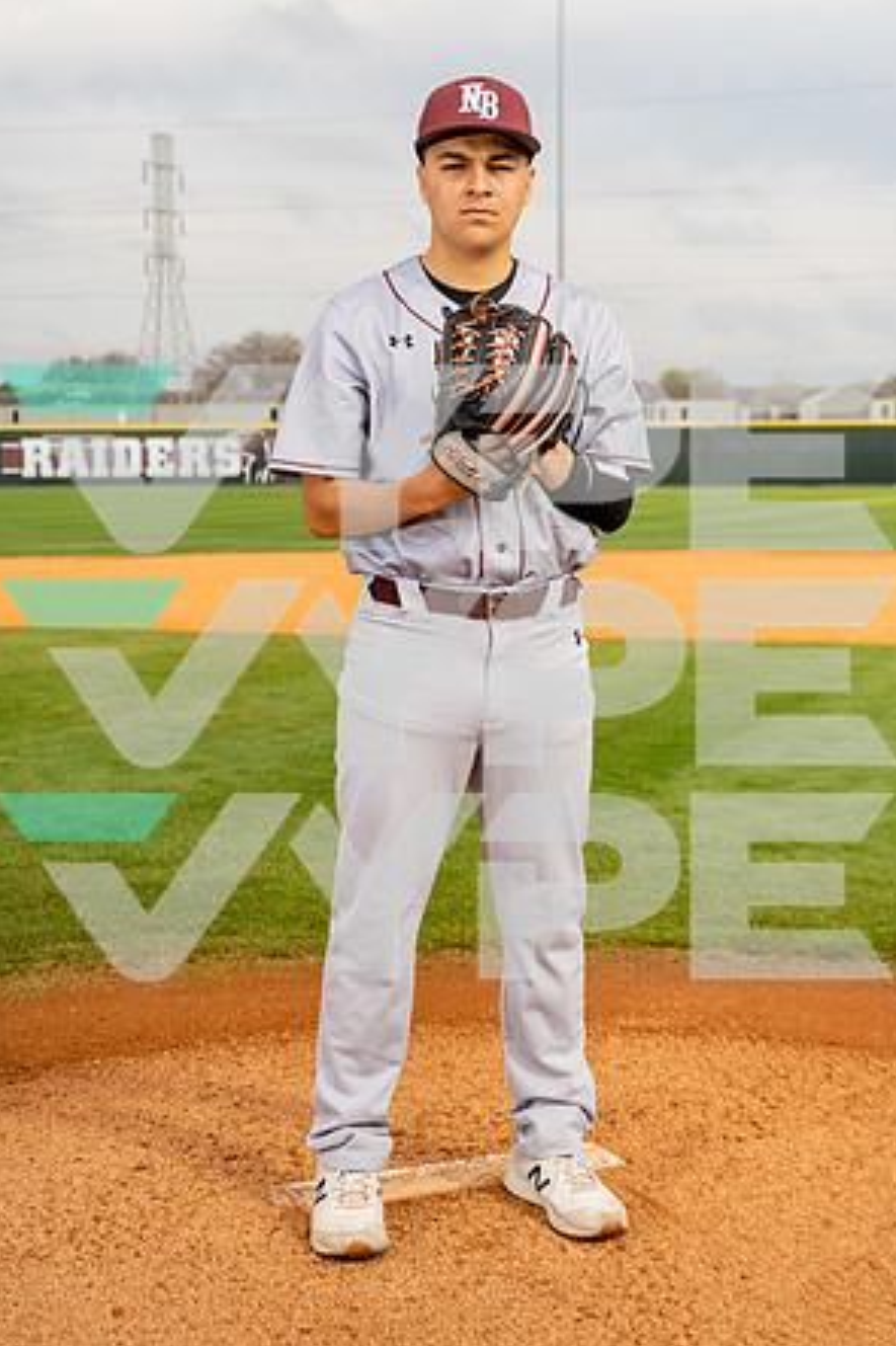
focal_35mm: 62
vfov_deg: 32.4
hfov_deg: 21.9
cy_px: 675
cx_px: 450
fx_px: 2316
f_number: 5.6
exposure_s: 1/250
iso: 100
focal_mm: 61
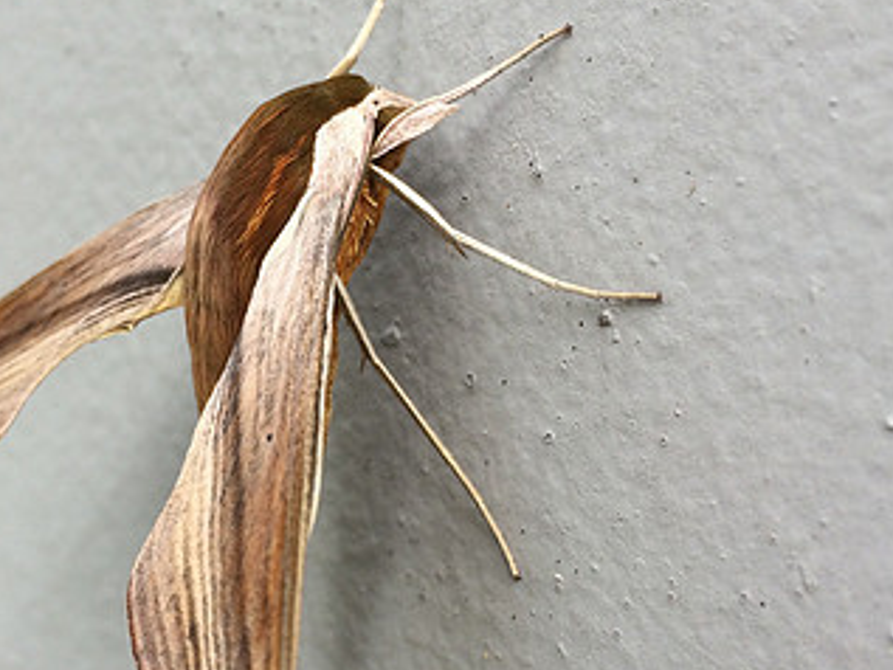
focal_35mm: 53
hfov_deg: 36.0
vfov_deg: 27.5
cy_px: 372
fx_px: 1368
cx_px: 356
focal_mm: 4.15
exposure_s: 1/662
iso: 32
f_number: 2.2
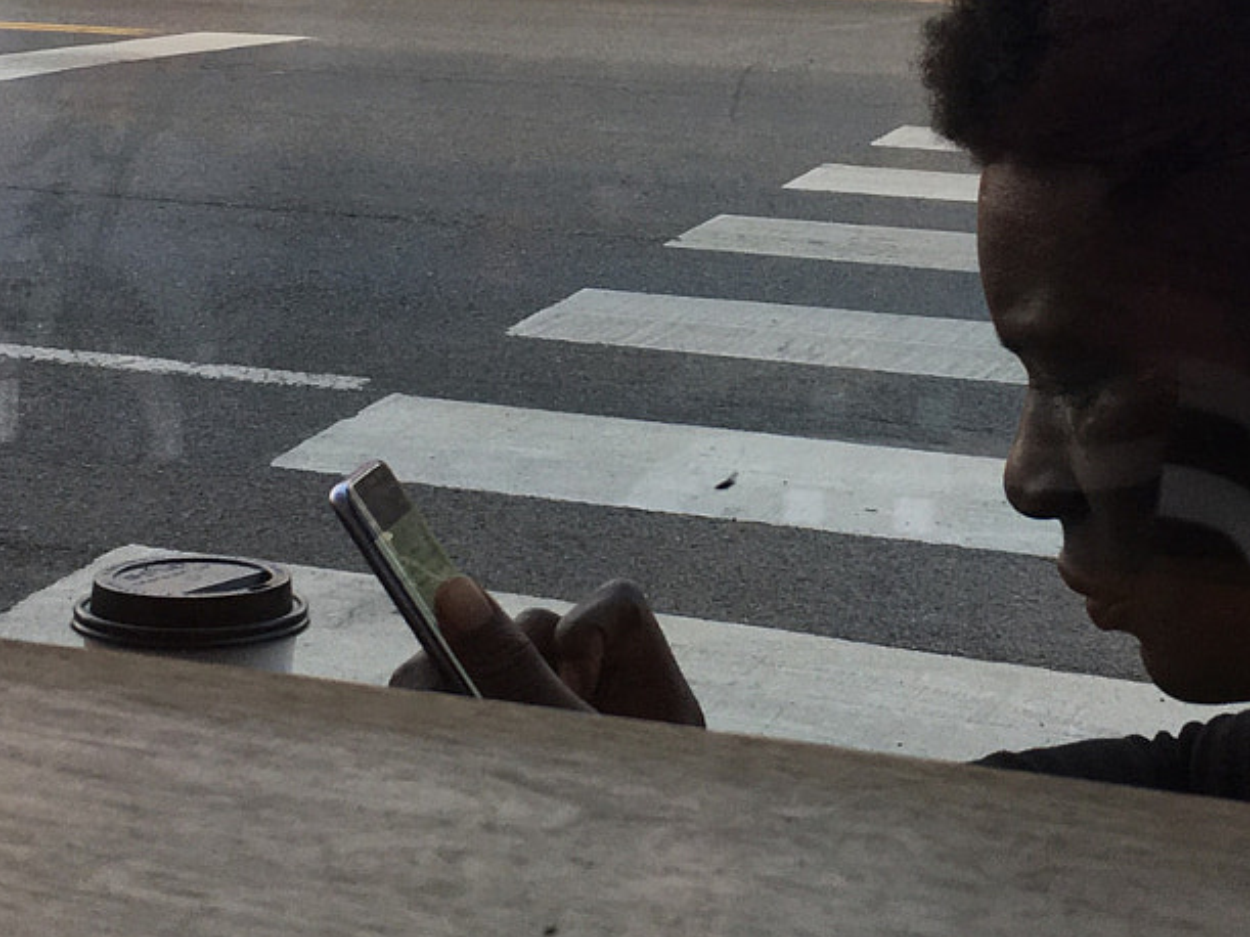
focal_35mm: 76
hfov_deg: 25.6
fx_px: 2744
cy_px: -18
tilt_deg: -2.0
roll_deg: +1.8
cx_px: 761
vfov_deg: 18.8
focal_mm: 4.15
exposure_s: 1/120
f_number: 2.2
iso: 40
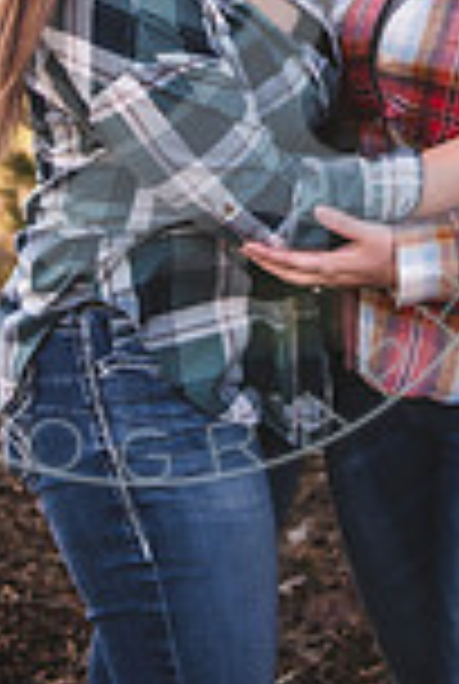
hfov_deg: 11.1
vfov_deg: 15.5
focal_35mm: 124
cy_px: -274
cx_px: 346
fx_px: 2361
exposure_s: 1/250
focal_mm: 42
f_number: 2.8
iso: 100
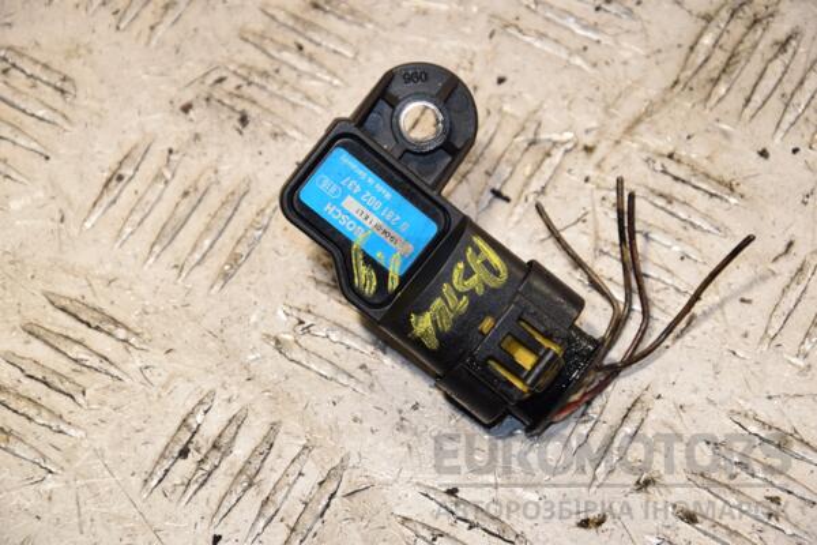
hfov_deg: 13.0
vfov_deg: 8.7
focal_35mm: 158
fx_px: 3574
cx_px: 408
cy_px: 272
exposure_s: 1/200
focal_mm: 105
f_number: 8
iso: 800
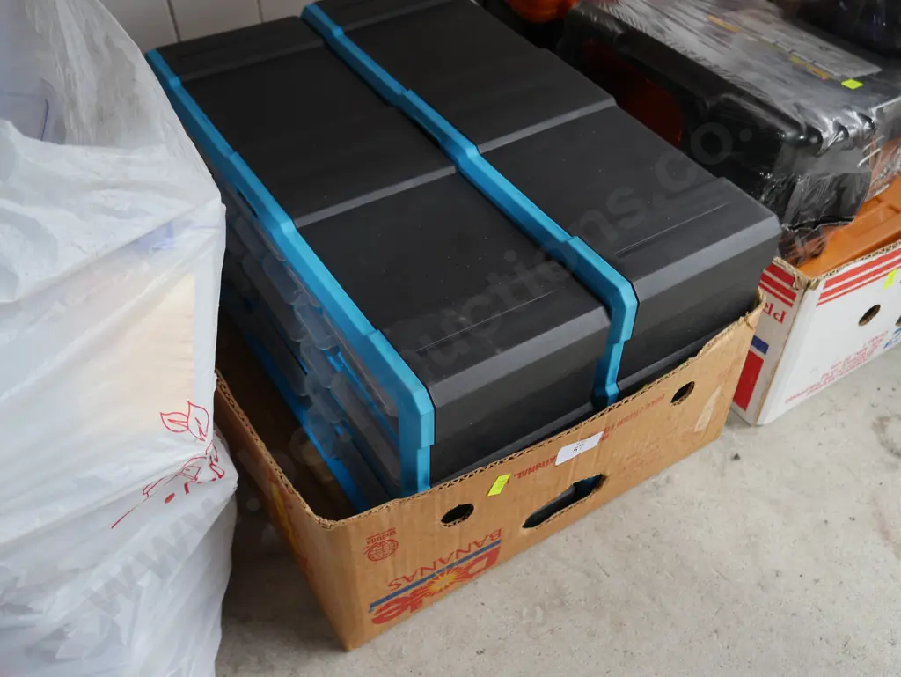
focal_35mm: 34
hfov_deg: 53.9
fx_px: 885
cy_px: 338
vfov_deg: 41.8
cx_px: 450
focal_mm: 17
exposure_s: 1/100
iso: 200
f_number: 4
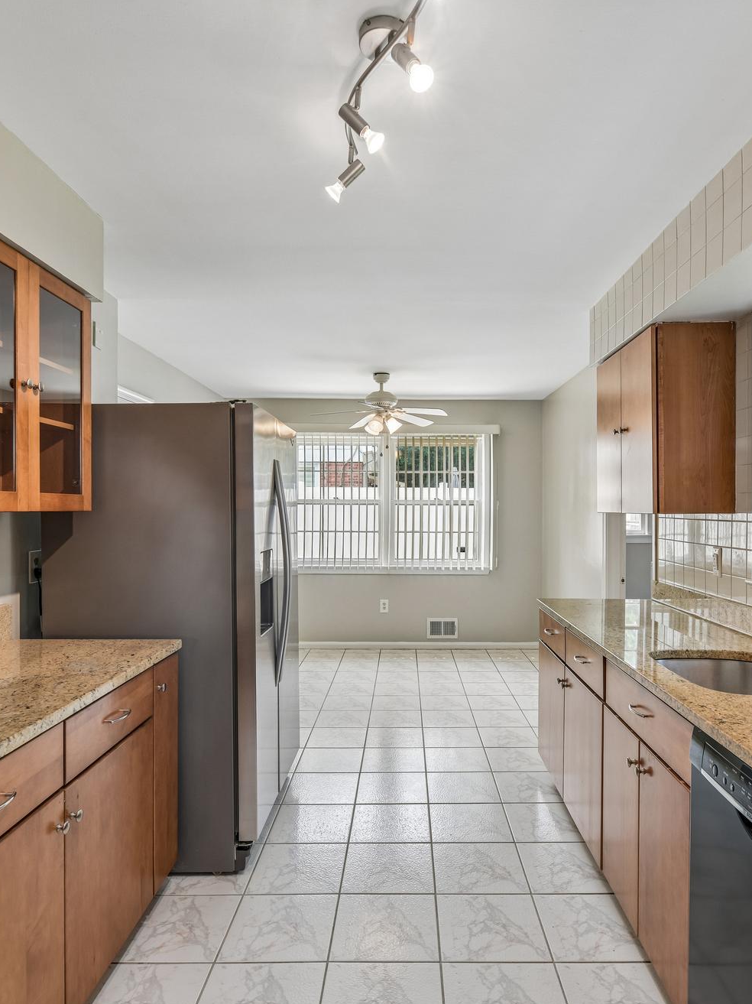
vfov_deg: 79.0
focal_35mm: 21
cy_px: 520
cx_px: 408
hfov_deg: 63.3
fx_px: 609
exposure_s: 1/15
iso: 180
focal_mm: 14
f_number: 8
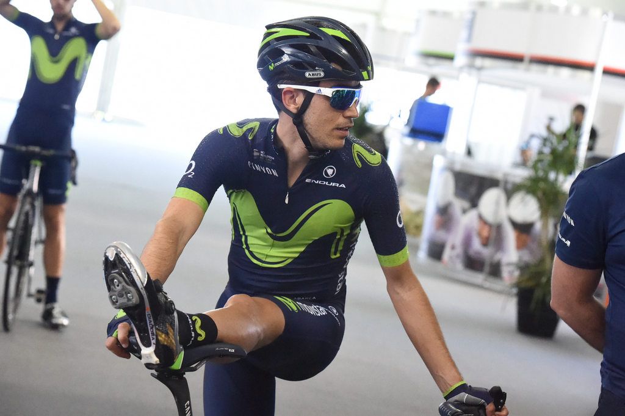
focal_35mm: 110
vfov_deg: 12.4
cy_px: 208
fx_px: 1908
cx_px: 312
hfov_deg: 18.6
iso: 25600
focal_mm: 110
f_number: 6.3
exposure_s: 1/800
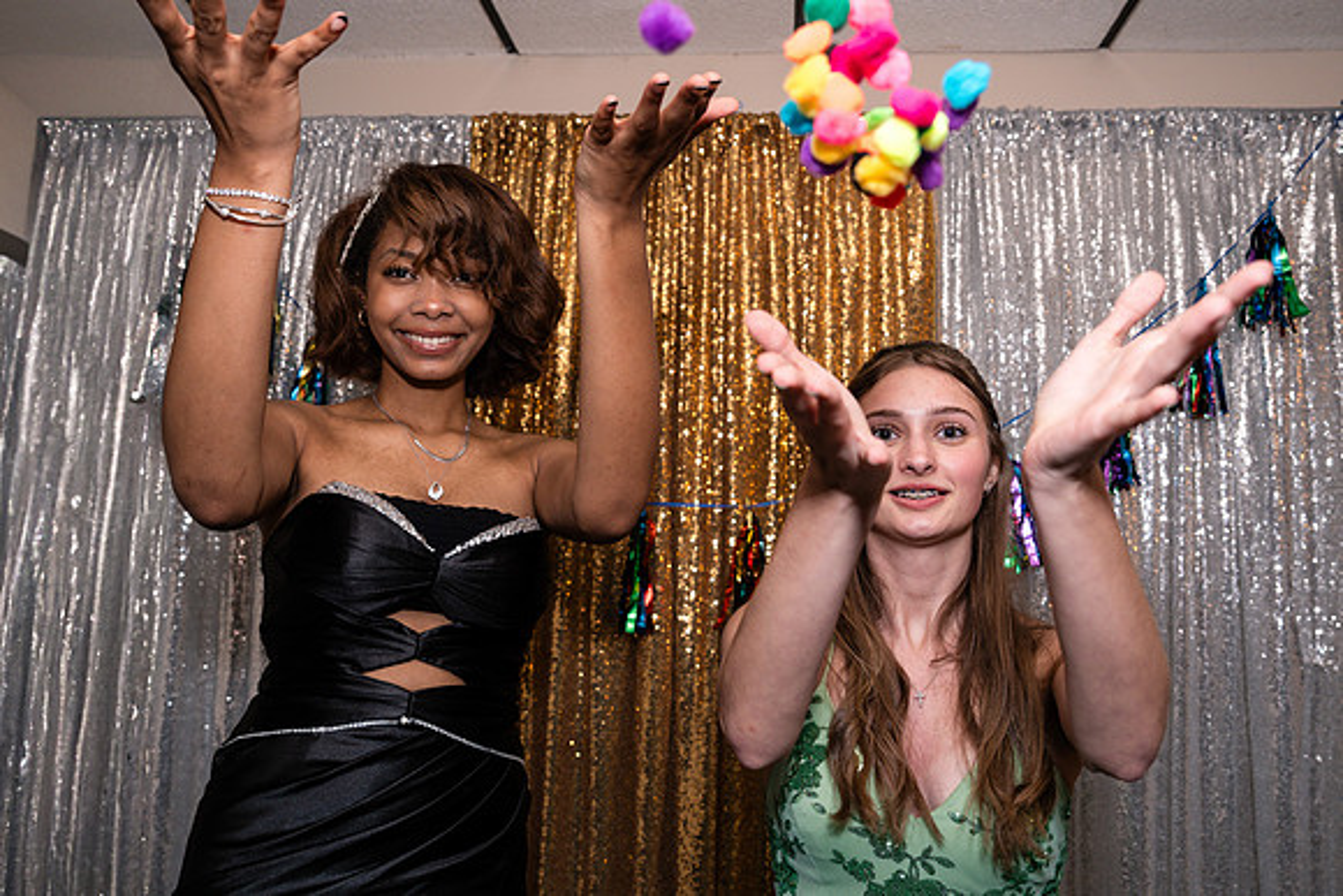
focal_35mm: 26
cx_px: 654
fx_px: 986
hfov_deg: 68.5
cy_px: 447
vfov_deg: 48.9
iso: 400
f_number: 4
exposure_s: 1/250
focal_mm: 24
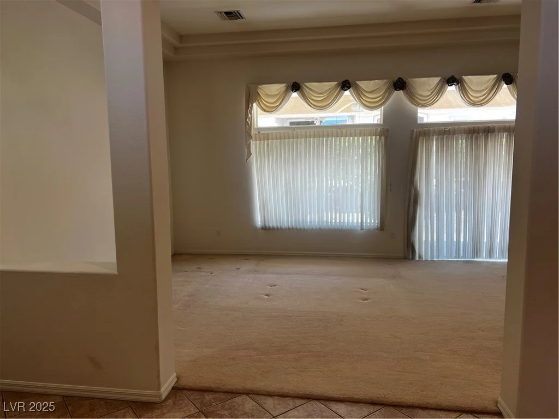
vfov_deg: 53.1
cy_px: 210
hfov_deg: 67.3
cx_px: 280
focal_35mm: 26
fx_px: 420
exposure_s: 1/120
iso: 50
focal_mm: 5.7
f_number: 1.5
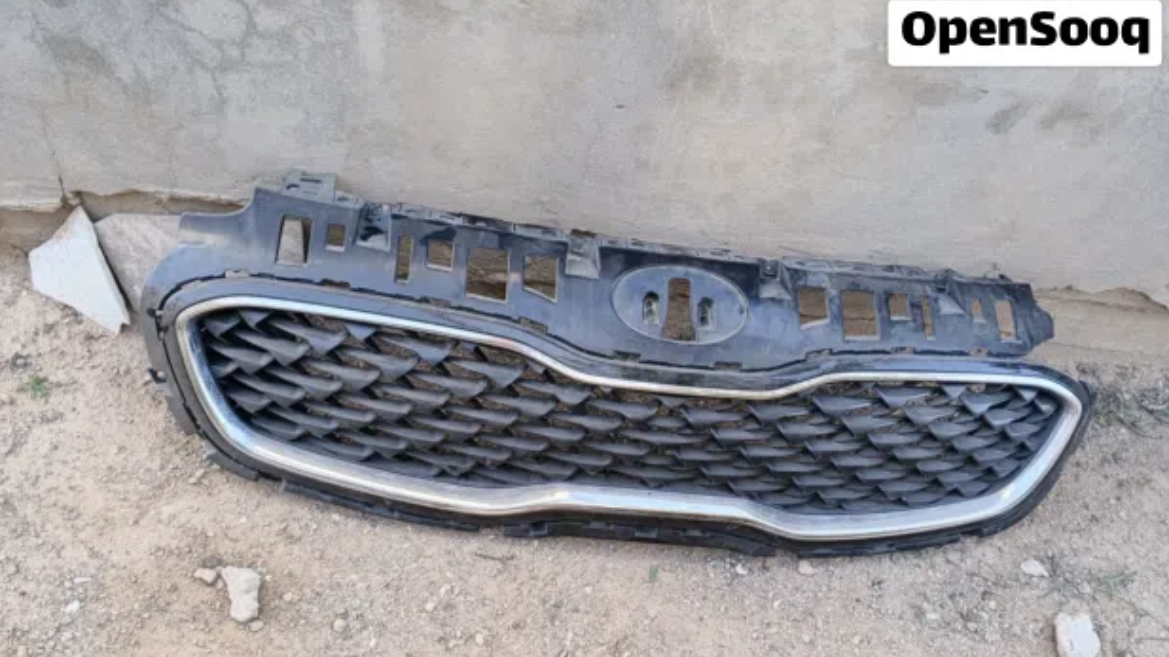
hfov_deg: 71.9
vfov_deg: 44.4
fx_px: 806
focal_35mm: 26
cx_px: 602
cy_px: 339
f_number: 1.6
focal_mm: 4.09
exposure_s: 1/100
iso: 156
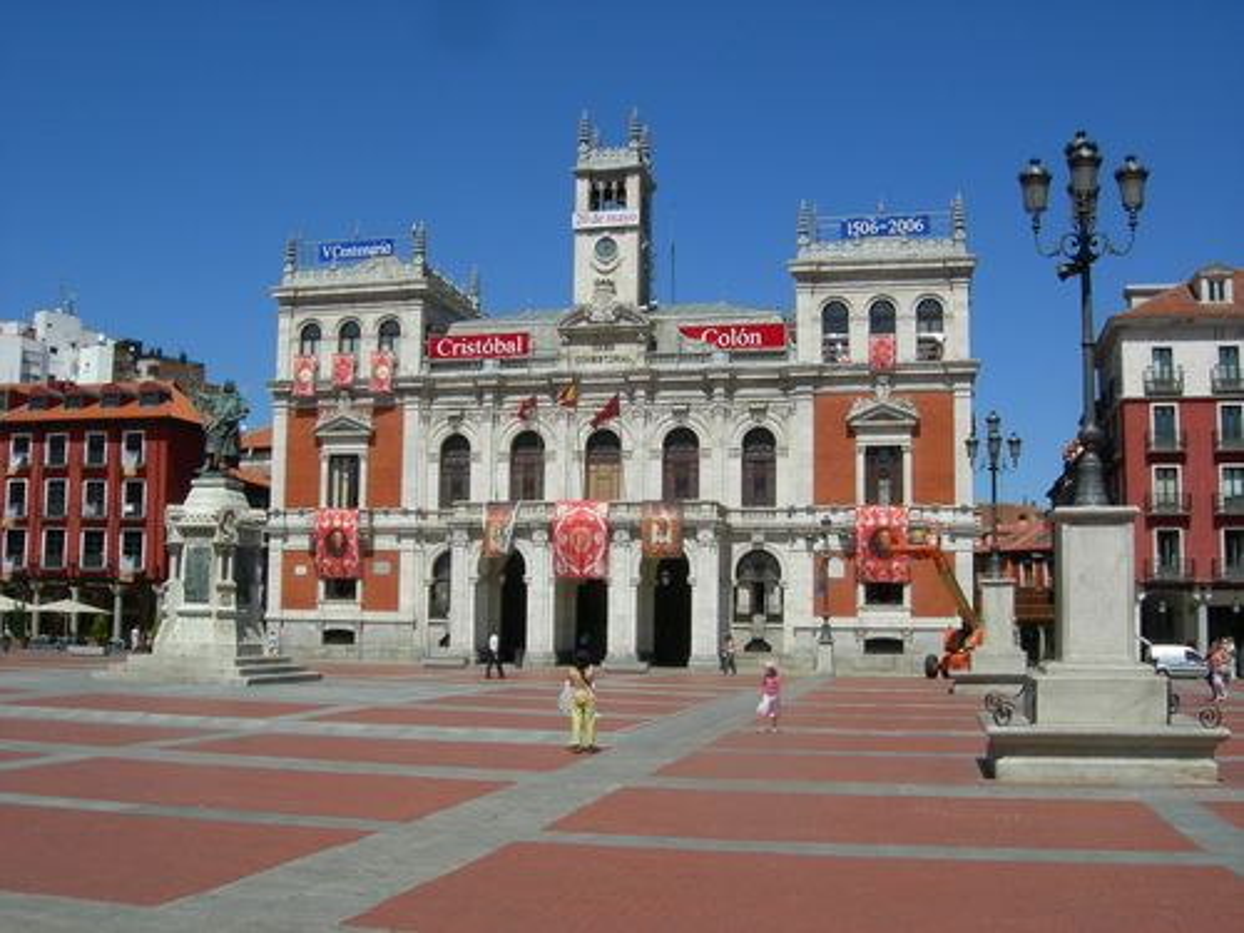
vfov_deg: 39.7
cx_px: 622
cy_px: 466
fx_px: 1294
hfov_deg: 51.4
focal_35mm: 36
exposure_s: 1/314
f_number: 7.6
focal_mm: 7.5
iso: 64
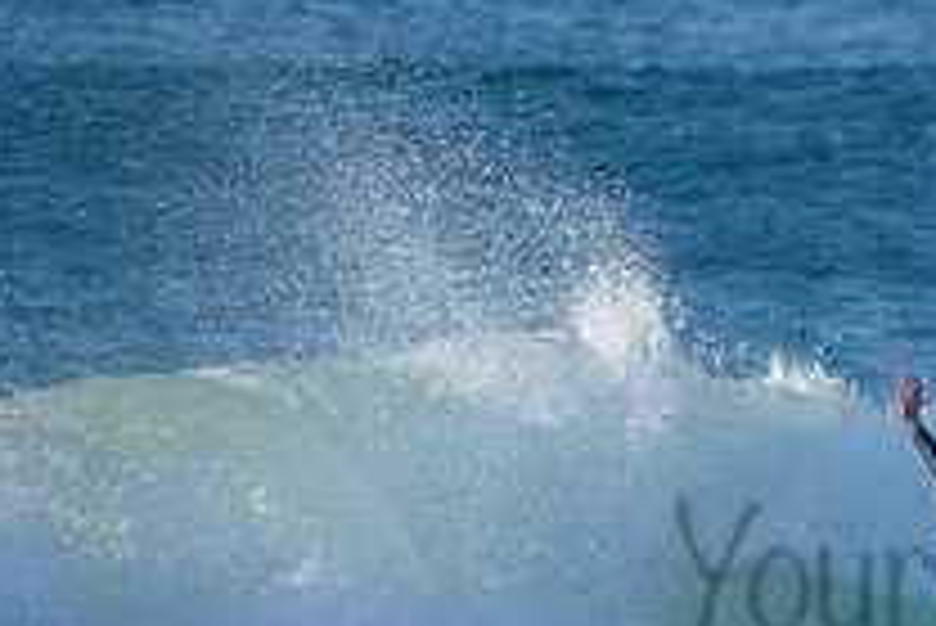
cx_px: 1142
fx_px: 39156
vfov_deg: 0.9
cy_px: 488
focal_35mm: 1505
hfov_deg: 1.4
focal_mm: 500
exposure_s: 1/2000
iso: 360
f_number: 5.6
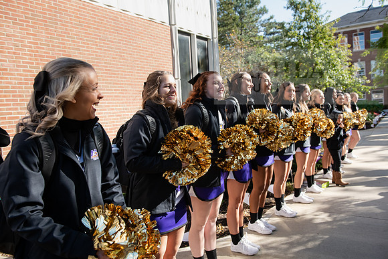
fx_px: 313
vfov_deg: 45.0
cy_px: 130
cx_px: 194
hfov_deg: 63.6
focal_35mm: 29
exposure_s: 1/500
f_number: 5
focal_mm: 29
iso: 400
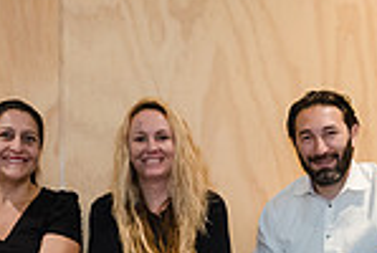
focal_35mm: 134
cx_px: 122
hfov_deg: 15.2
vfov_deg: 9.9
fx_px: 1406
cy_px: 414
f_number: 4.5
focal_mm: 31
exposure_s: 1/160
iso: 2500
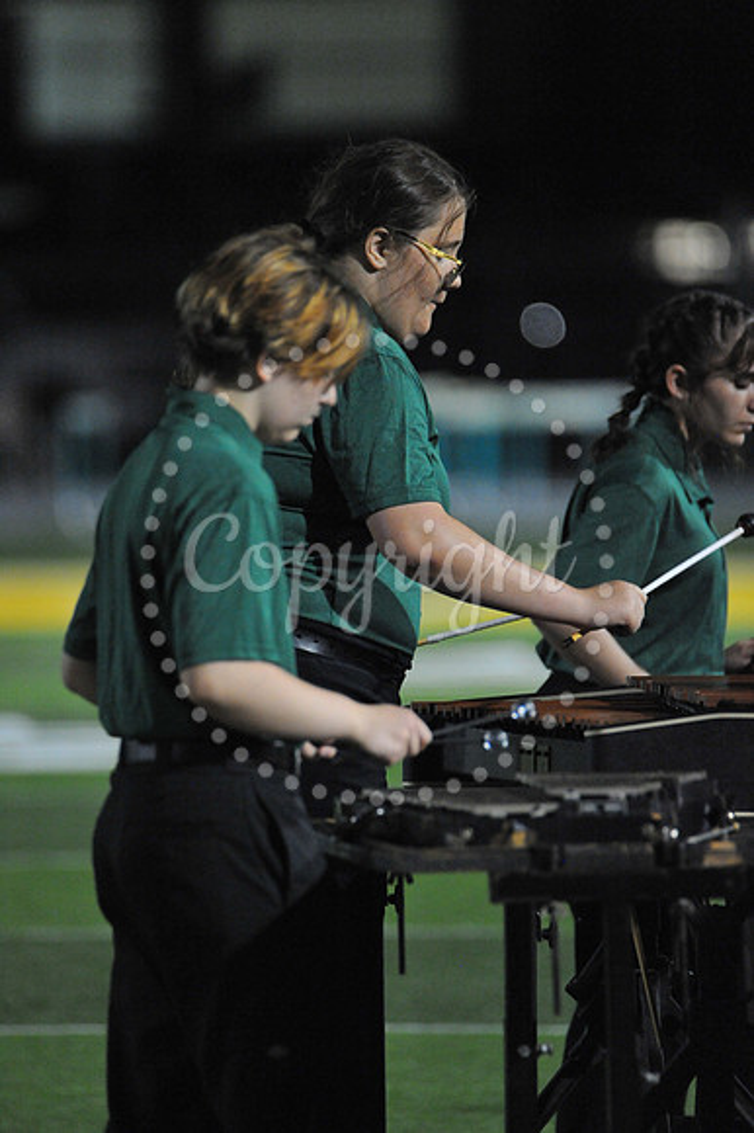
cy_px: 566
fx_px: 17298
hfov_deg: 2.5
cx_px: 377
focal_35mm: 550
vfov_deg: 3.8
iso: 6400
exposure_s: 1/200
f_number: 6.3
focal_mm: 550
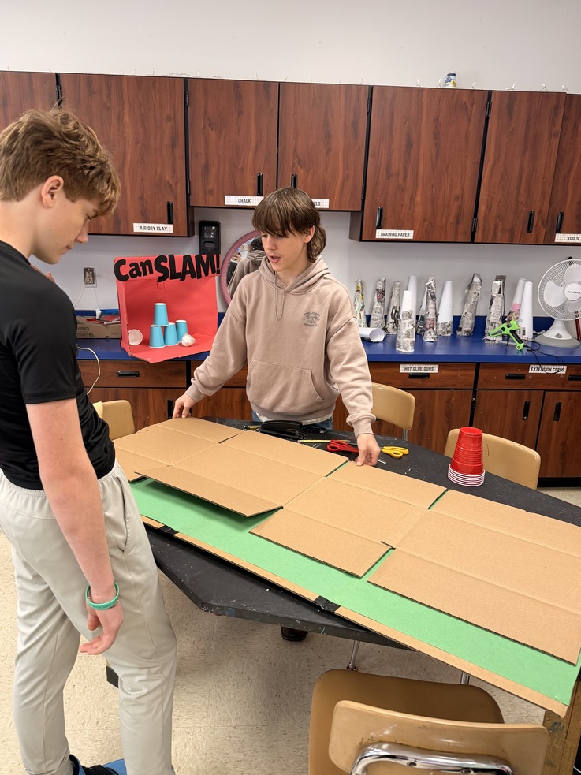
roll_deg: -1.1
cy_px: 385
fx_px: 560
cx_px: 282
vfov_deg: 69.4
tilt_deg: -15.9
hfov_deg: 54.9
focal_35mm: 25
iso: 200
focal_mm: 6.76
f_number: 1.78
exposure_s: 1/60
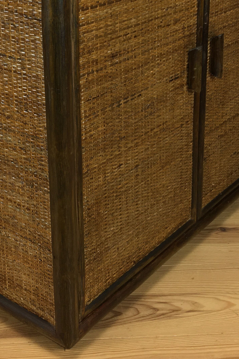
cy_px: 65
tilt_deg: -18.6
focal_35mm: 57
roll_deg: +1.2
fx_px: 568
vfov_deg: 33.9
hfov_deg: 23.7
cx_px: 83
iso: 50
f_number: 2.2
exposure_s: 1/33
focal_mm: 4.15
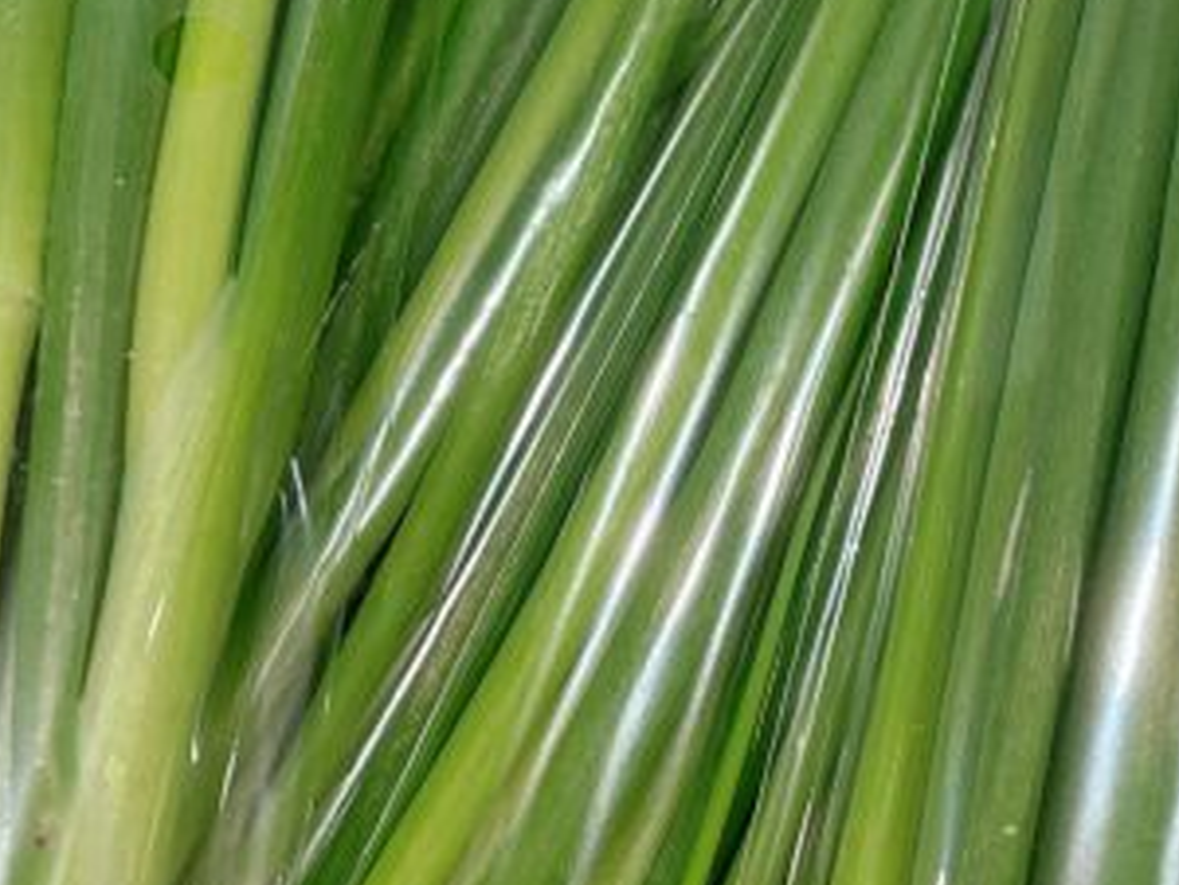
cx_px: 866
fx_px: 2828
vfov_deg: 17.7
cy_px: 255
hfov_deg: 23.3
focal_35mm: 83
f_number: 1.6
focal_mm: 5.96
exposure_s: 1/60
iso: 80
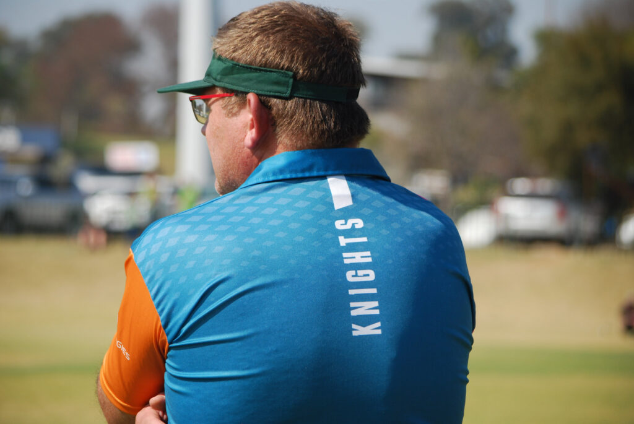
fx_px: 2909
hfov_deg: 12.4
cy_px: 212
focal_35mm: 165
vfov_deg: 8.3
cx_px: 317
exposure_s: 1/1000
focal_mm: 110
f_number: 4.8
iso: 200
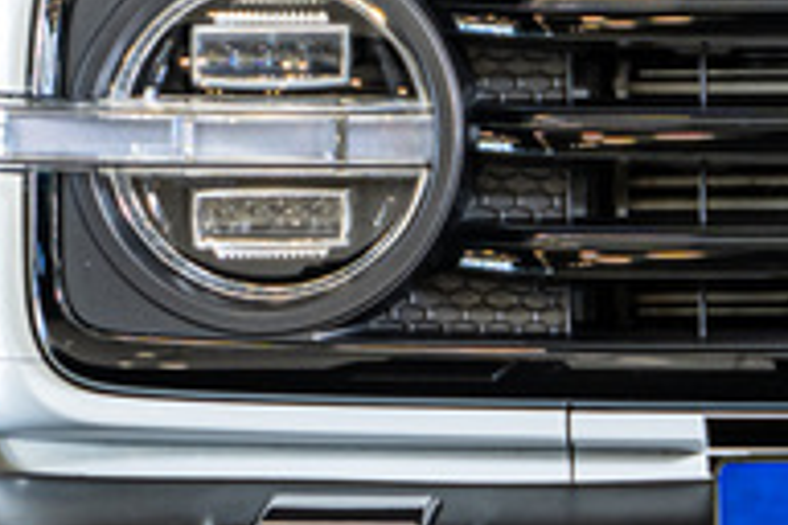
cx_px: 1180
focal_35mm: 256
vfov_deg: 5.4
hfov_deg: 7.9
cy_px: 226
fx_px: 5603
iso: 500
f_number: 2.8
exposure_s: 1/160
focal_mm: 48
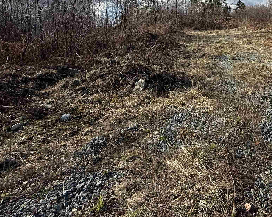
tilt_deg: +0.0
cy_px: 38
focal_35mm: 27
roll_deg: +4.6
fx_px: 217
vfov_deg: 49.5
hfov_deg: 60.5
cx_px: 205
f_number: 2.2
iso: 64
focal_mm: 2.22
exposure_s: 1/2410
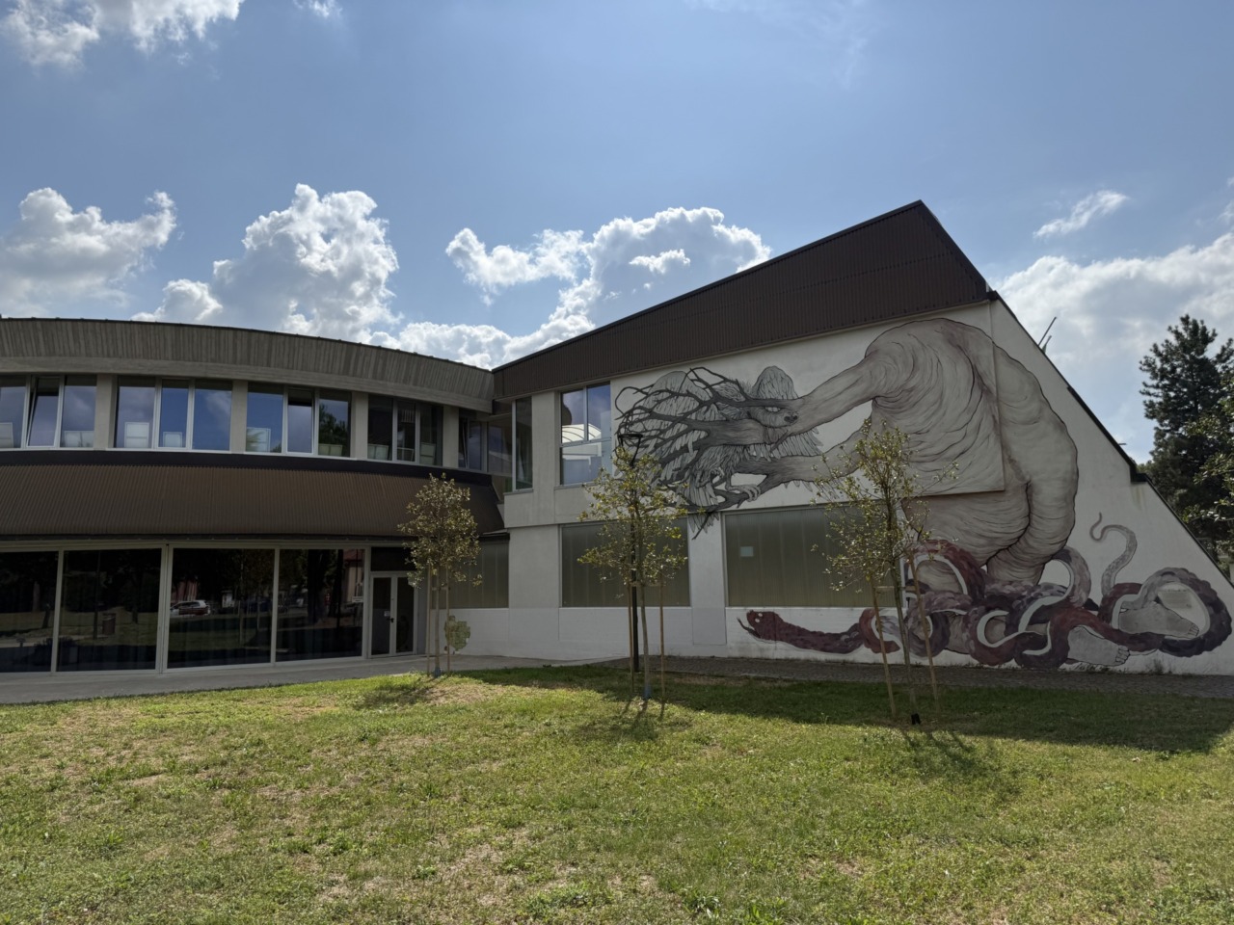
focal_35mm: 24
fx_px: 856
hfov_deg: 71.6
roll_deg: +1.1
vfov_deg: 56.8
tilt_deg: +9.4
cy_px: 462
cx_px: 617
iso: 80
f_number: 1.78
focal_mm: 6.76
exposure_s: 1/10309
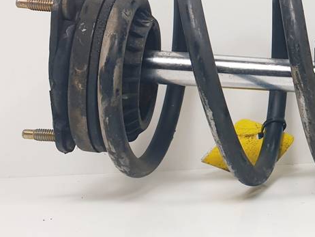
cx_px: 463
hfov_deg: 20.8
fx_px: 737
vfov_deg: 18.2
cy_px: 93
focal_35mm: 81
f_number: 2.4
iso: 50
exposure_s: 1/269
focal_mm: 4.3
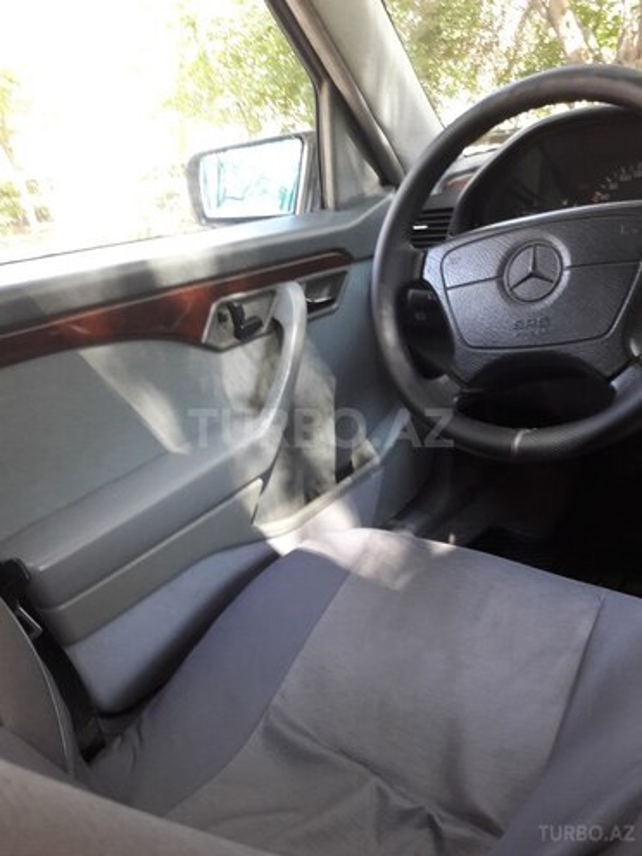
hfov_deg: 49.7
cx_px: 321
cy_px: 428
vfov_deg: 63.4
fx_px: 692
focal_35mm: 28
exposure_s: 1/33
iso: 160
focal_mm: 3.7
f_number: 1.9
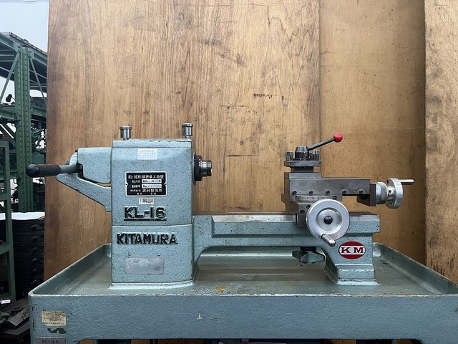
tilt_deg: -2.5
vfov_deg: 53.1
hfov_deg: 67.3
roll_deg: +0.6
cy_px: 172
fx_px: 344
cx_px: 229
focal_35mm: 26
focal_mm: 5.1
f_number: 1.6
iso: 160
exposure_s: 1/60
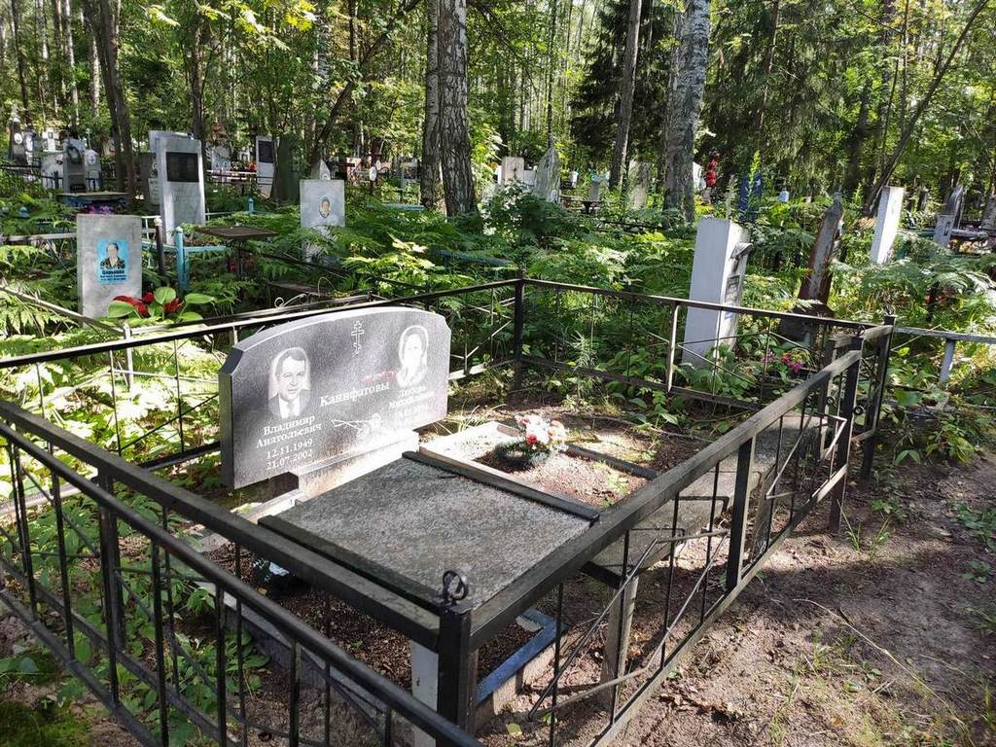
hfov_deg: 67.3
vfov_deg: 53.1
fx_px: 748
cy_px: 374
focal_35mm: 26
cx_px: 498
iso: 115
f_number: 1.75
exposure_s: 1/100
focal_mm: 4.77
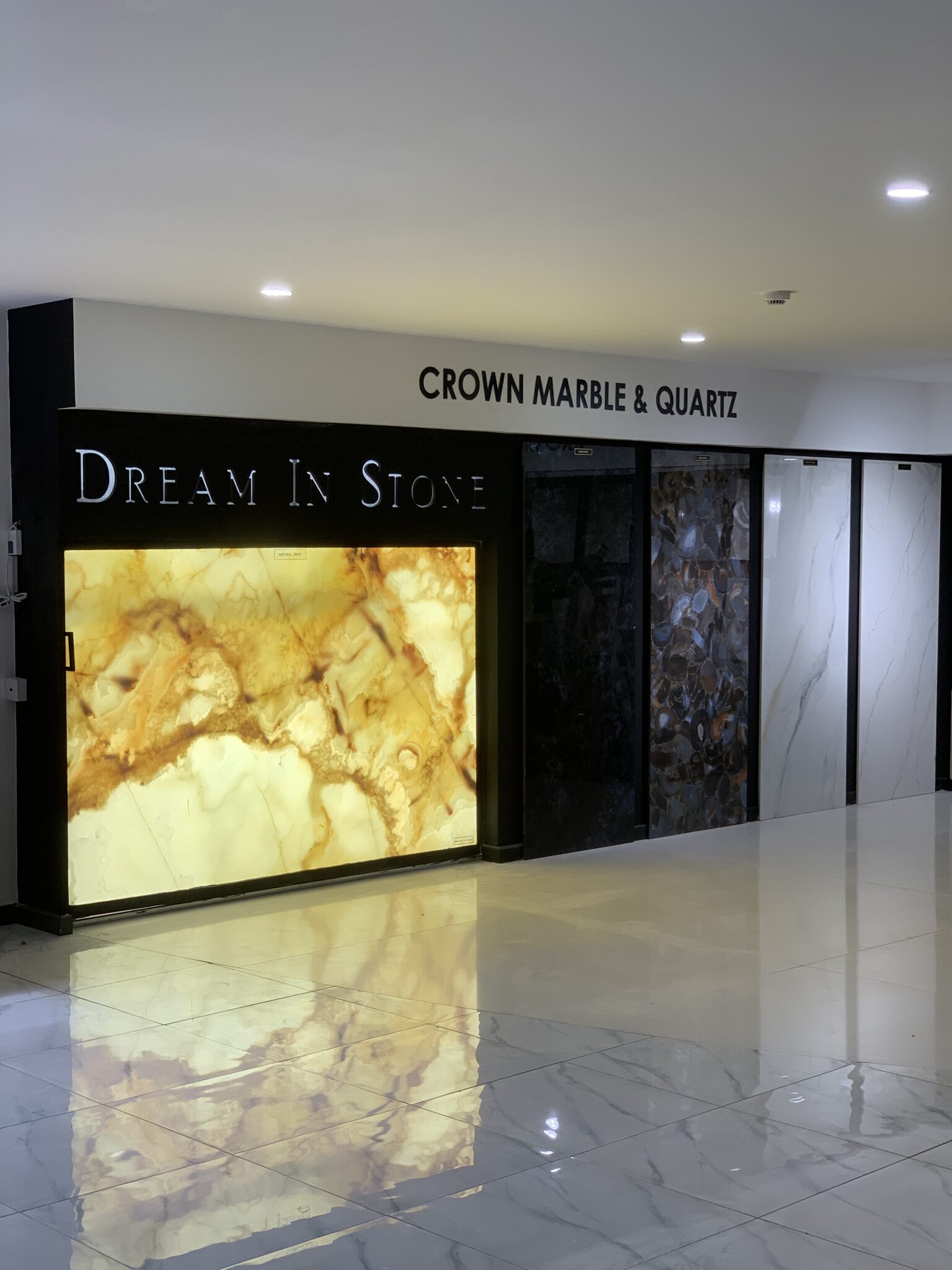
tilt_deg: -1.4
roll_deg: +0.1
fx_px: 1907
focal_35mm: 52
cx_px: 476
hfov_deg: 28.0
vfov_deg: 36.8
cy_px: 635
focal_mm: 6
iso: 32
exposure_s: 1/122
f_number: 2.4
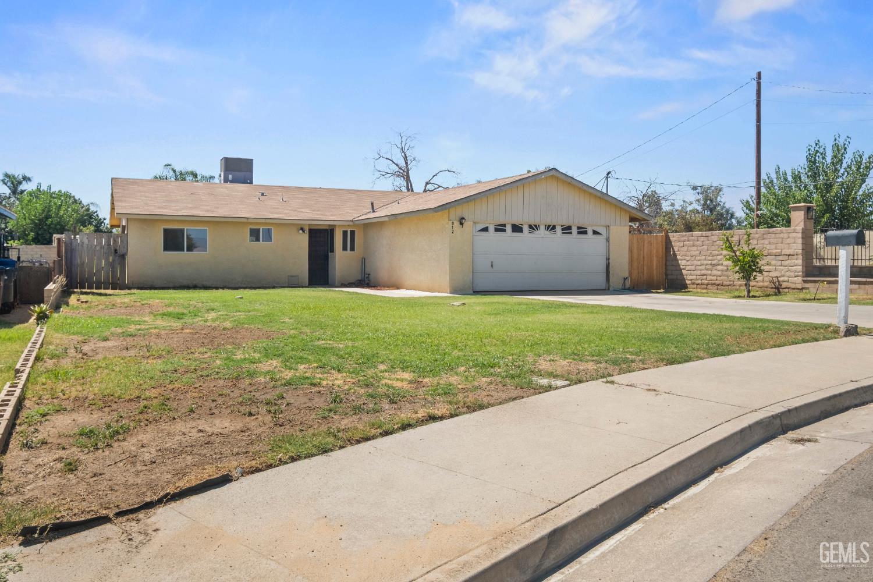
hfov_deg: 63.7
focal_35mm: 29
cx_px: 436
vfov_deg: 45.0
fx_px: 703
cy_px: 291
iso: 250
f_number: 9
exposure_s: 1/420
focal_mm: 19.1
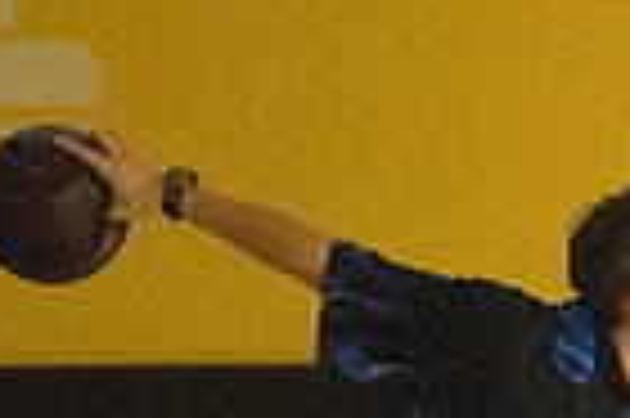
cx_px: 603
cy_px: 605
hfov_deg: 4.1
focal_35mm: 507
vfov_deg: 2.7
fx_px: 8862
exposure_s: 1/1000
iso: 10000
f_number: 4.5
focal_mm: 122
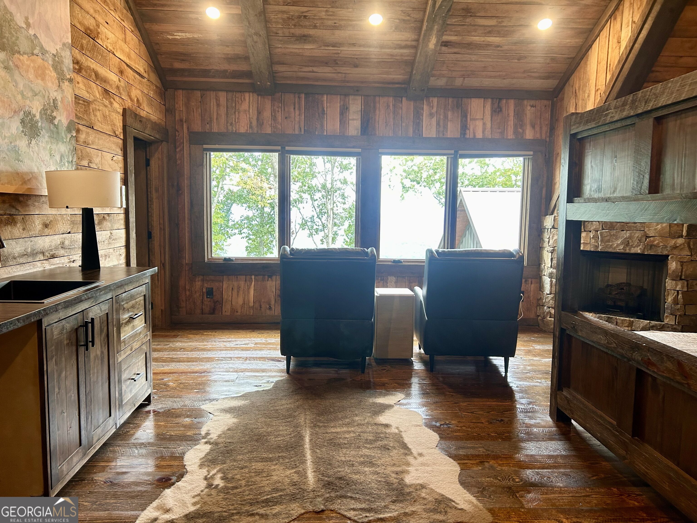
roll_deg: -1.0
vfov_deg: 53.1
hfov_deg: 67.3
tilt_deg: -5.4
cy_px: 262
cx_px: 348
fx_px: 524
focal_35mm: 26
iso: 125
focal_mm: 5.7
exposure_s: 1/120
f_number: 1.5
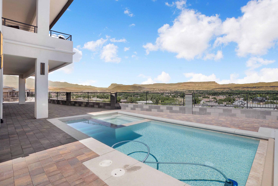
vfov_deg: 70.4
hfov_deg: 93.3
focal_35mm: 17
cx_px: 139
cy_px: 93
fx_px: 131
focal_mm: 17
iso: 250
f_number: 9
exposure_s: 1/800
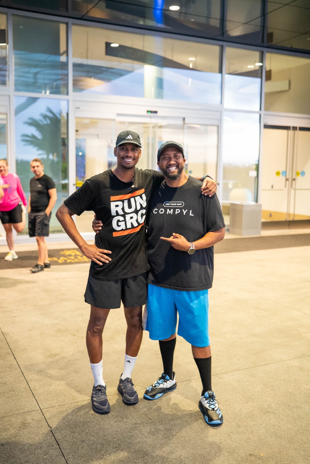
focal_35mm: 36
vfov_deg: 53.1
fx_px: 465
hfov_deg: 36.9
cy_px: 233
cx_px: 152
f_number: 2
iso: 5000
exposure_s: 1/100
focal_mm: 35
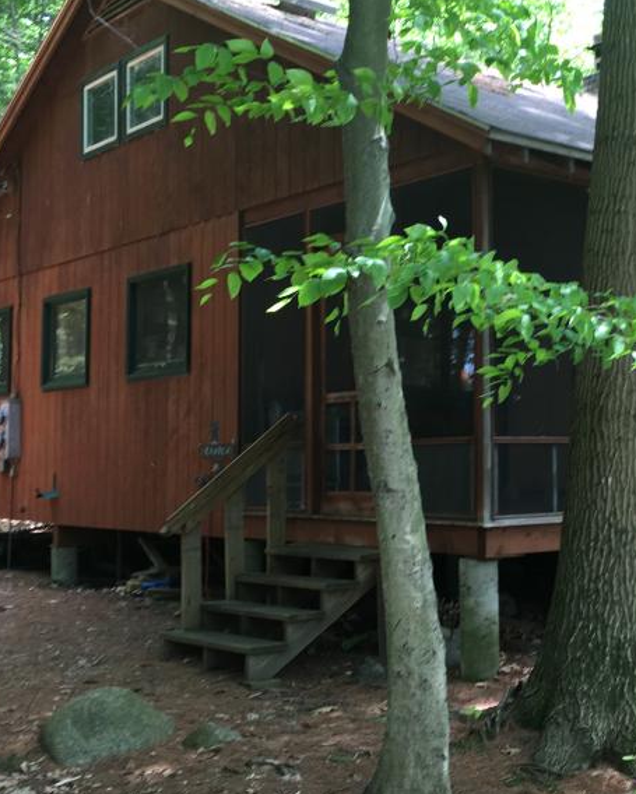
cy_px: 376
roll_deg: +0.2
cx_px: 521
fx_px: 1199
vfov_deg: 36.6
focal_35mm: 51
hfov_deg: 29.0
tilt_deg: +3.6
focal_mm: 4.15
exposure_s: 1/40
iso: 25
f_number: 2.2
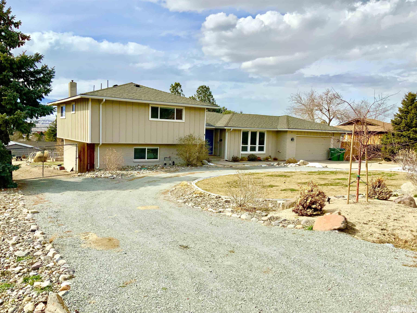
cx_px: 208
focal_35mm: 29
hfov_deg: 61.7
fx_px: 349
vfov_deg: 48.2
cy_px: 156
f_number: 1.8
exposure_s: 1/3534
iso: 20
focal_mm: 3
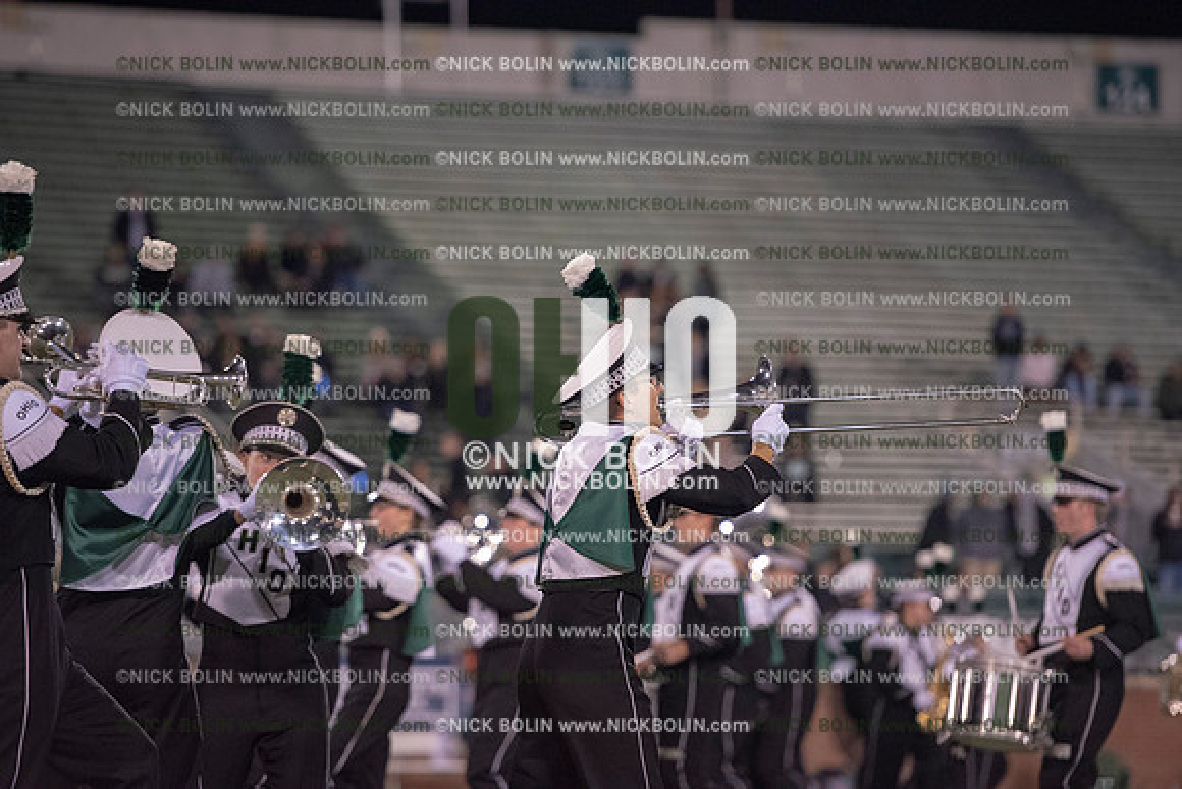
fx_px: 6075
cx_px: 591
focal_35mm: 185
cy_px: 394
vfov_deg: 7.4
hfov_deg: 11.1
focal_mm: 185
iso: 5000
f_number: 3.2
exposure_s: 1/1250
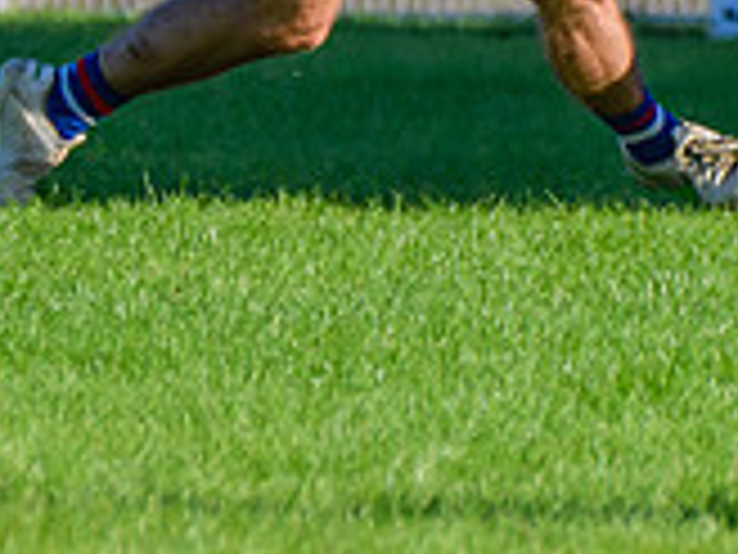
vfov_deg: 0.7
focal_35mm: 2099
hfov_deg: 0.9
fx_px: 44750
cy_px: -144
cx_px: 681
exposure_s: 1/2000
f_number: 7.1
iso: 800
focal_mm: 400
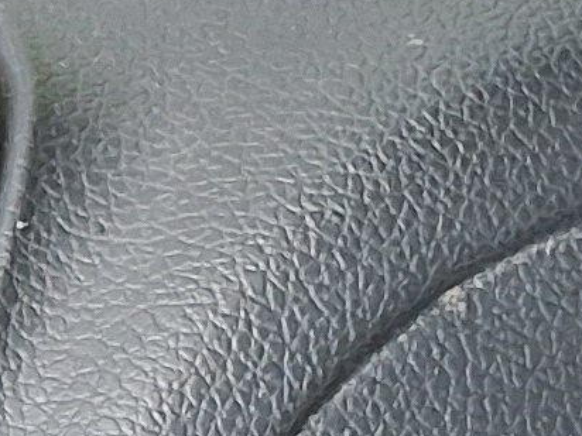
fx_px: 3732
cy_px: 409
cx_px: -506
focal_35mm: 222
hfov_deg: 8.5
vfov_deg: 6.7
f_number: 1.9
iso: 125
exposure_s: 1/40
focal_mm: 2.91
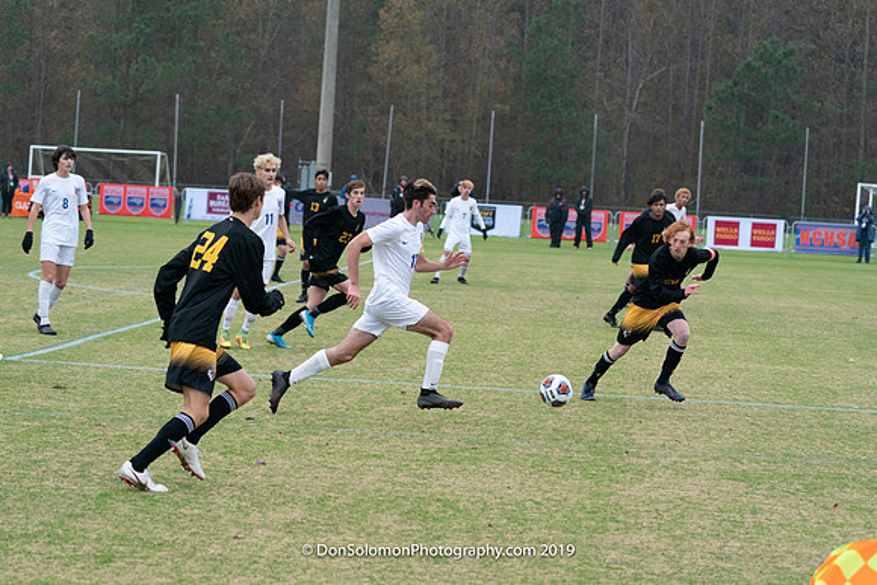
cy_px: 292
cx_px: 438
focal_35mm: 112
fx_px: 2729
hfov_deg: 18.3
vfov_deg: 12.2
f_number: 5.6
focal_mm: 112
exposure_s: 1/800
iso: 2500
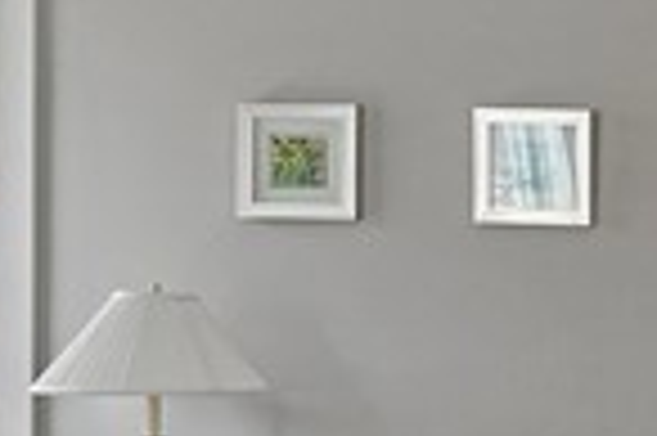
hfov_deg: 10.6
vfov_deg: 10.2
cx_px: 1964
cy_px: 364
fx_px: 2443
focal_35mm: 134
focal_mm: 18
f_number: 8
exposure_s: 1/8
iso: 800
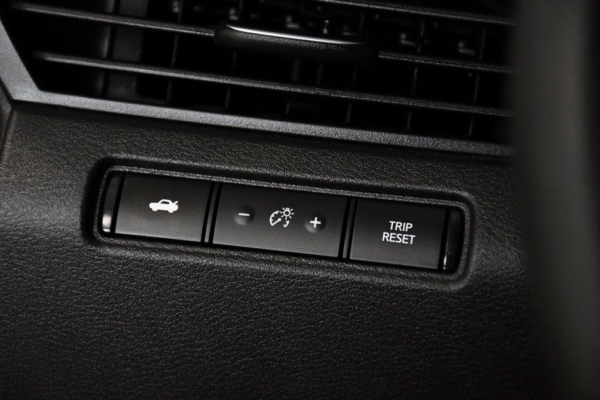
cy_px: 200
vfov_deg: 10.2
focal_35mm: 135
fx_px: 2250
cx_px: 300
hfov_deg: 15.2
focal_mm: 90
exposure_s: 1/400
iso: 2500
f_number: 5.3
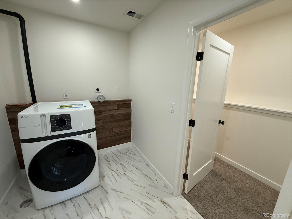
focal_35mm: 14
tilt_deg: -12.8
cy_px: 110
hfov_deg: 102.1
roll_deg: -0.8
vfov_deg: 85.7
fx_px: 118
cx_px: 146
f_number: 2.2
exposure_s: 1/120
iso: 250
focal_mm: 2.22
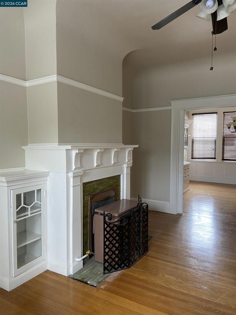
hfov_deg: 53.1
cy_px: 158
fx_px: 236
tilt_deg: -3.4
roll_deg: -0.2
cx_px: 118
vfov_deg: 67.3
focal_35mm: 26
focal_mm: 4.25
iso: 125
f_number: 1.8
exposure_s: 1/72
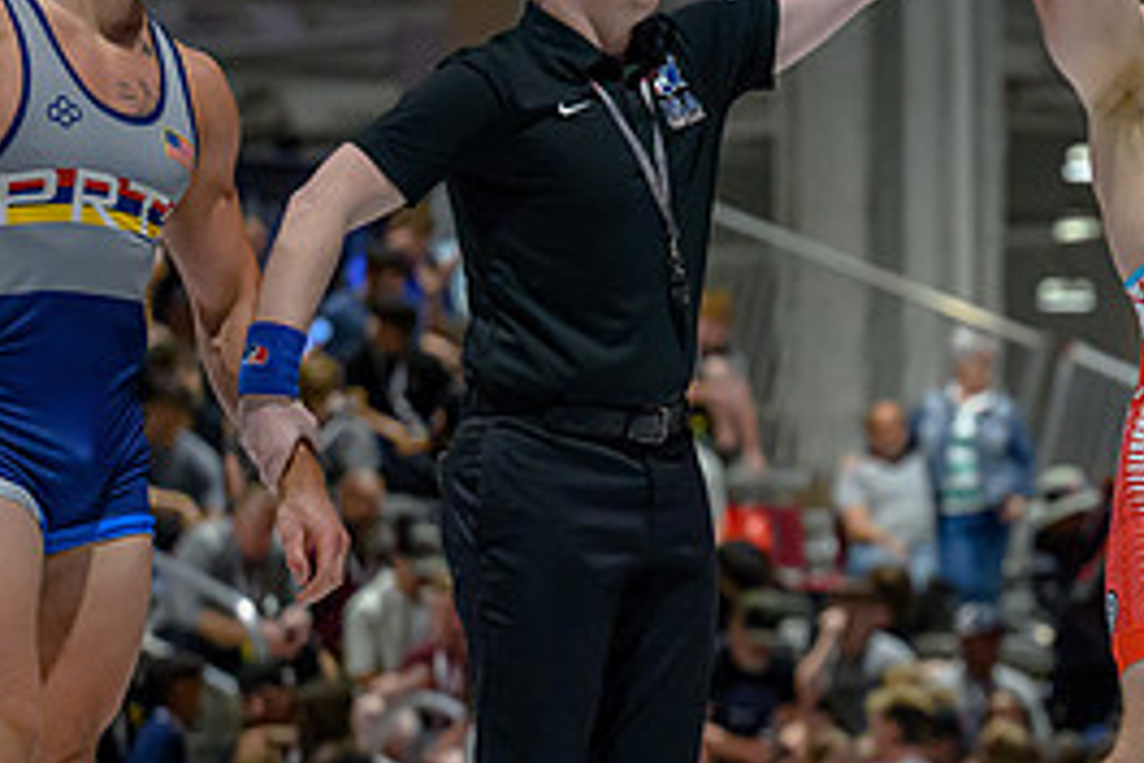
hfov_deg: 7.9
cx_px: 1182
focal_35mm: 260
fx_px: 8262
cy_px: 498
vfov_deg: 5.3
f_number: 2.8
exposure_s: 1/640
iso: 5000
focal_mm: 96
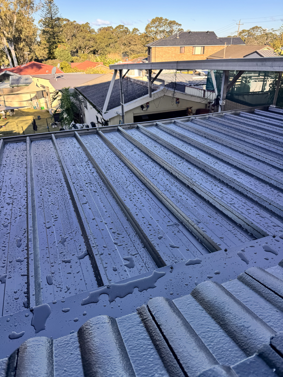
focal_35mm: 24
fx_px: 262
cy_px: 188
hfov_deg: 56.8
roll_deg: +0.8
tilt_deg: -26.6
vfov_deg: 71.6
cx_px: 142
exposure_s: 1/598
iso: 80
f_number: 1.78
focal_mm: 6.76
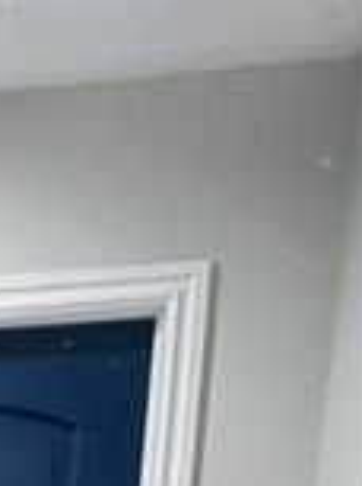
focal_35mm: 161
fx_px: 2254
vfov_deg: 9.5
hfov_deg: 7.6
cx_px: -838
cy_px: 1468
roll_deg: +1.4
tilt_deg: -16.5
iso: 200
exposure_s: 1/60
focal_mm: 6.76
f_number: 1.78
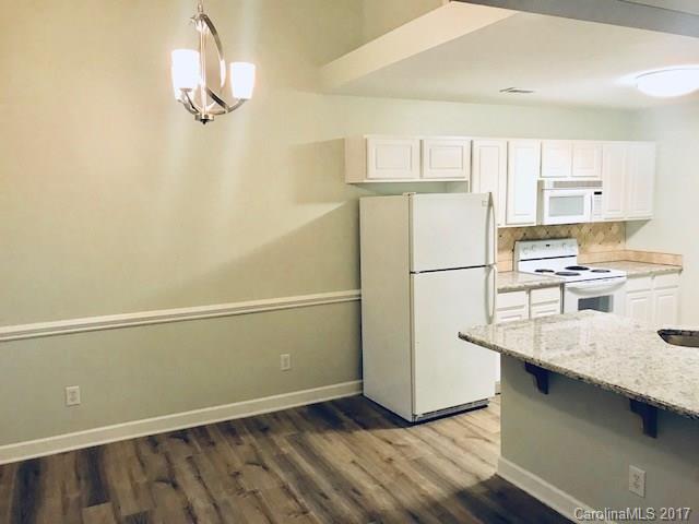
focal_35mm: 28
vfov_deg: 49.7
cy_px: 262
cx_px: 350
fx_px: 565
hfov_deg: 63.4
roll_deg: +1.1
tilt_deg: -6.0
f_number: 1.8
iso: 40
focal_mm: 3.99
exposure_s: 1/15
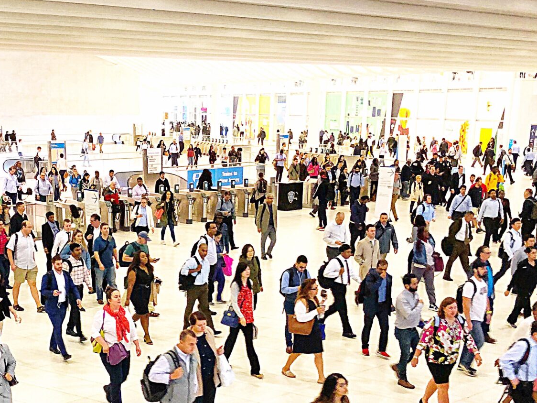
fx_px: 791
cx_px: 157
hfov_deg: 36.9
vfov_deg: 27.9
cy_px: 334
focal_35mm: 51
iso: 50
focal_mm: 4
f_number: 1.8
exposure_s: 1/16
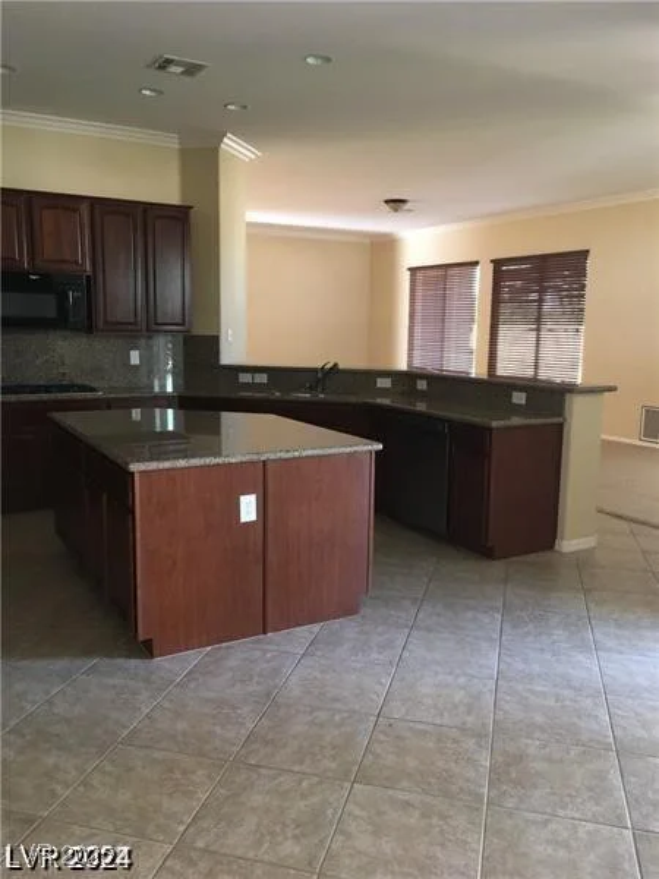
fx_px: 736
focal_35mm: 29
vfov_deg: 61.7
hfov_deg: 48.2
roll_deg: -0.6
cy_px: 440
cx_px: 330
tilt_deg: -8.6
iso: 125
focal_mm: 4.15
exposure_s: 1/17
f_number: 2.2
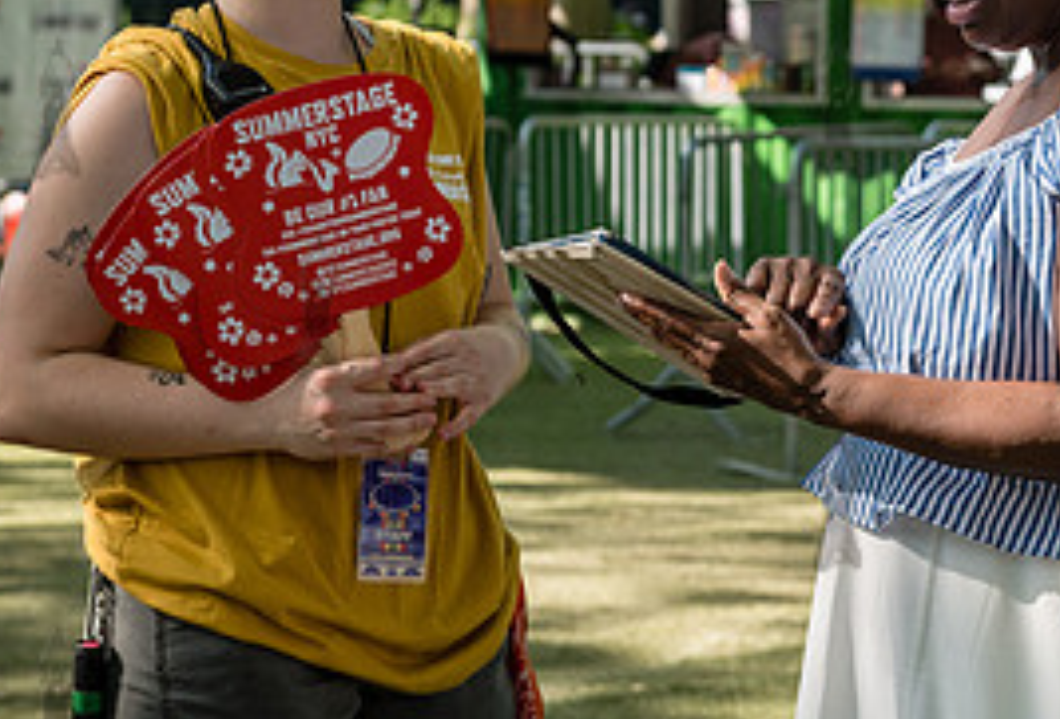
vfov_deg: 10.6
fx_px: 3877
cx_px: 954
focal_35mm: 131
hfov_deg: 15.4
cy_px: 171
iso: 160
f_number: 4
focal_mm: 55
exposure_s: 1/320
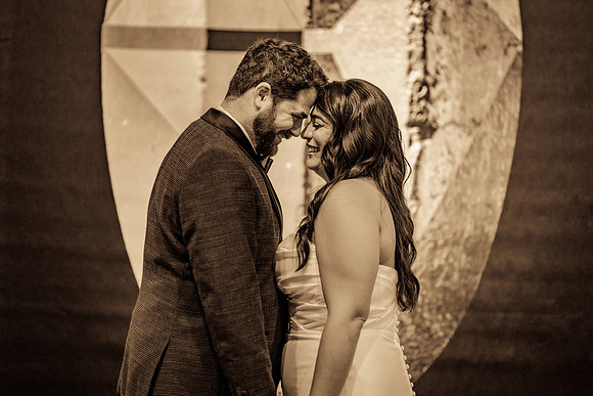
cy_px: 157
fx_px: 996
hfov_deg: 33.1
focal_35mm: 60
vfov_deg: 22.4
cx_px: 296
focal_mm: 50
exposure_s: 1/200
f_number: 1.2
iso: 640
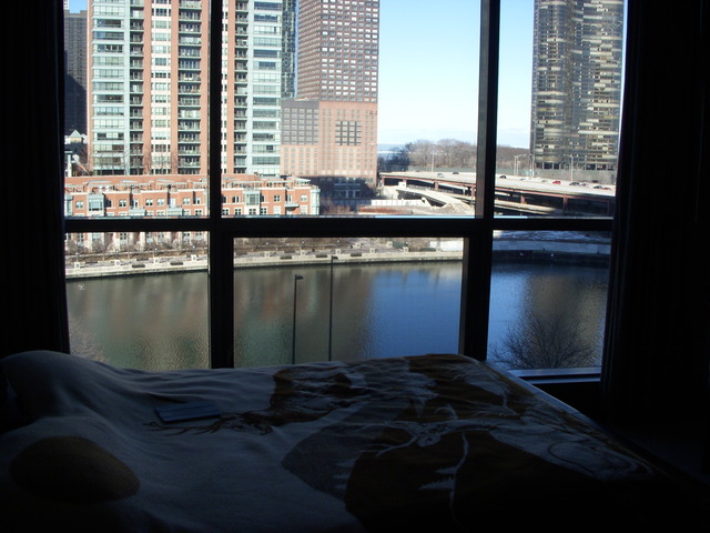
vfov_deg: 37.7
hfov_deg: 49.0
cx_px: 355
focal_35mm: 38
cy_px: 266
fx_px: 779
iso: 100
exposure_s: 1/400
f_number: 3.3
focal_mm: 6.3
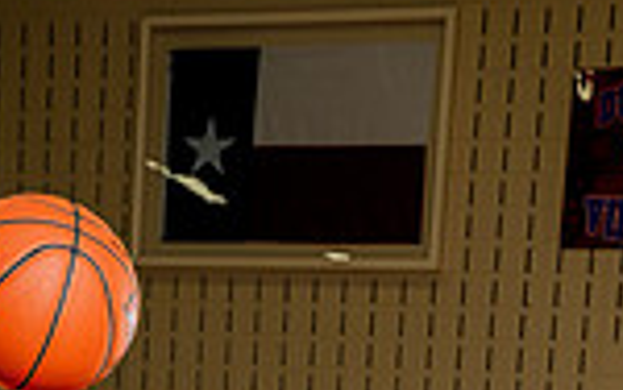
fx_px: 1920
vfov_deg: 10.2
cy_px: 900
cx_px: 403
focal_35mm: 113
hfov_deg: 18.4
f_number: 5.6
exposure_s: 1/250
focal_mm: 37
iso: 400
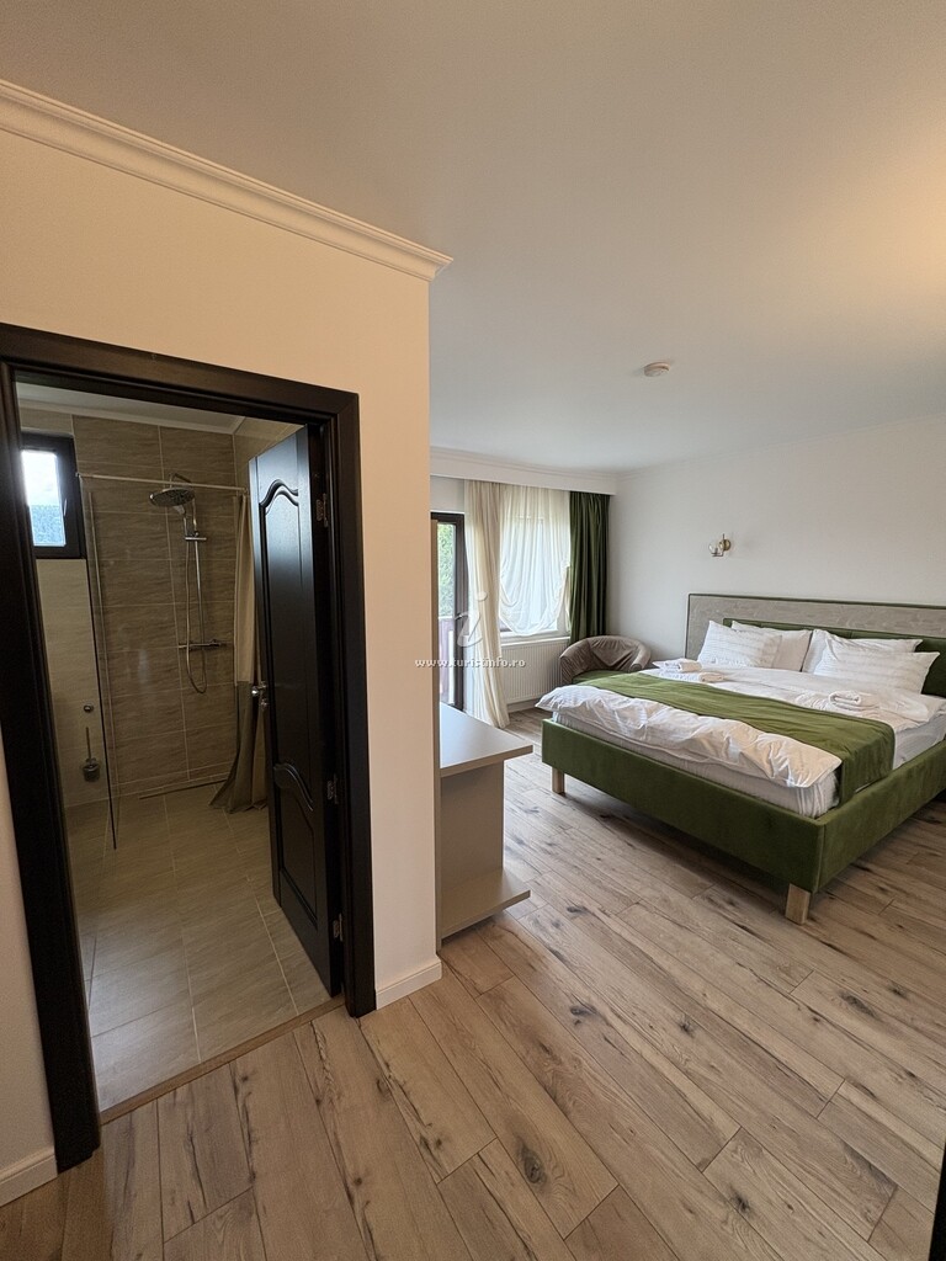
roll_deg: -0.5
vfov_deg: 102.1
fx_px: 510
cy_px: 630
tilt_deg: -7.2
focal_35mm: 14
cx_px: 473
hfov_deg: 85.7
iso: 125
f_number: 2.2
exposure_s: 1/100
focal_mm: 2.22
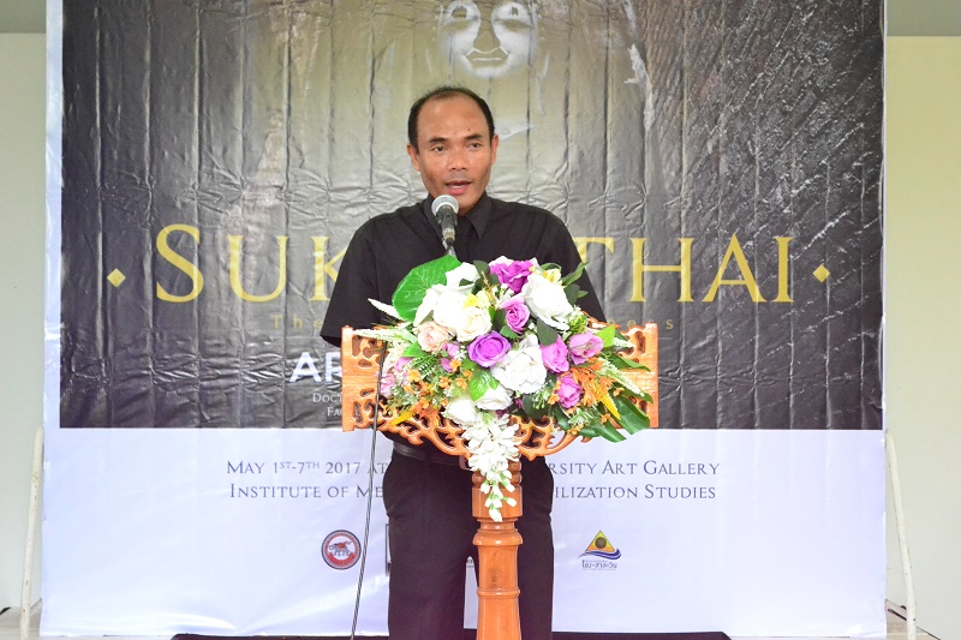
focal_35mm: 82
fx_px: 2202
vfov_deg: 16.5
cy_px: 320
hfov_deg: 24.6
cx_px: 480
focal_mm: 55
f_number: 5.6
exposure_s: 1/200
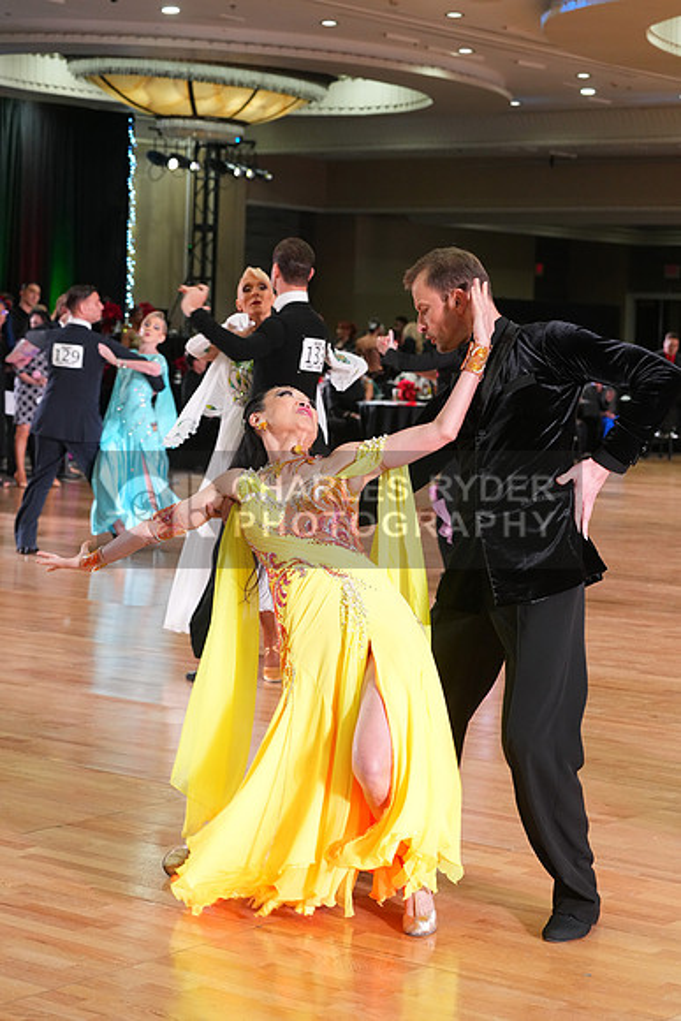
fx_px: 2155
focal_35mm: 76
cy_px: 510
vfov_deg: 26.6
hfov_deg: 18.0
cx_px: 340
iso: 3200
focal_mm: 76
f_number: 5.6
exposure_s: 1/200
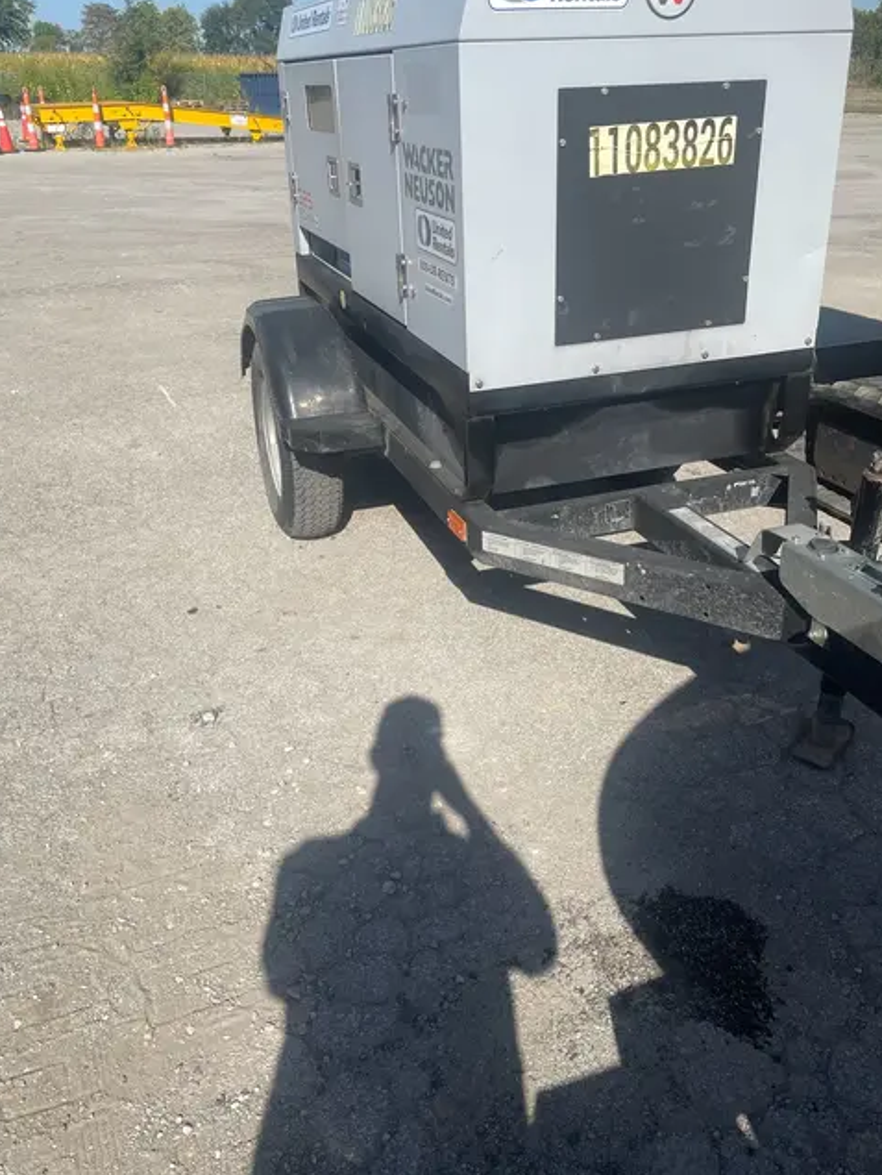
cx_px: 453
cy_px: 552
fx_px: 1018
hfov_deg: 46.8
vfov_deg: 59.9
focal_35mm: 30
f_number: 1.6
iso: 32
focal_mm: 4.2
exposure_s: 1/5051
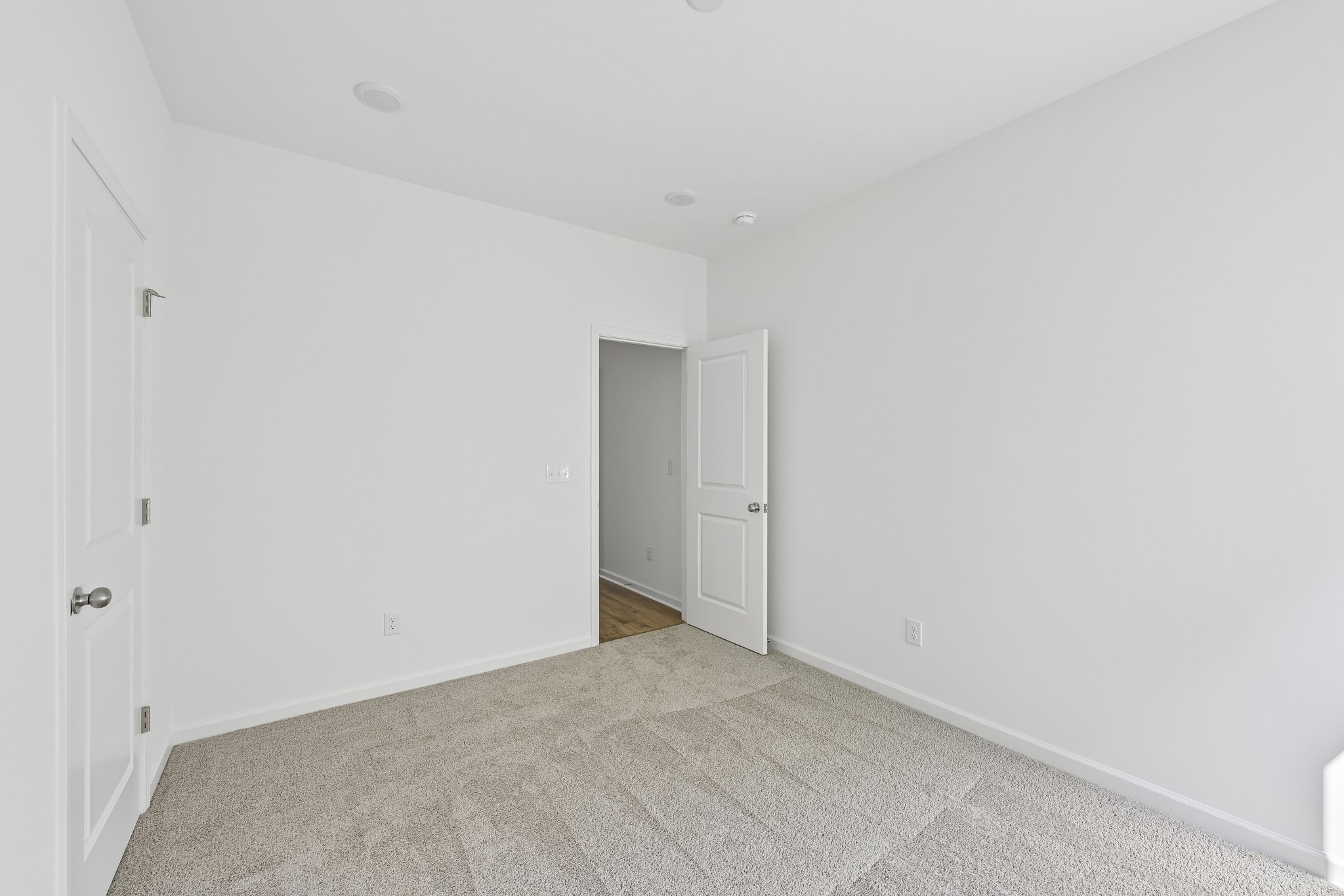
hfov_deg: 104.3
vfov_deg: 81.2
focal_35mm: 14
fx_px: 523
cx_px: 672
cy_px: 448
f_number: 8
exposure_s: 1/15
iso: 180
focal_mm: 14
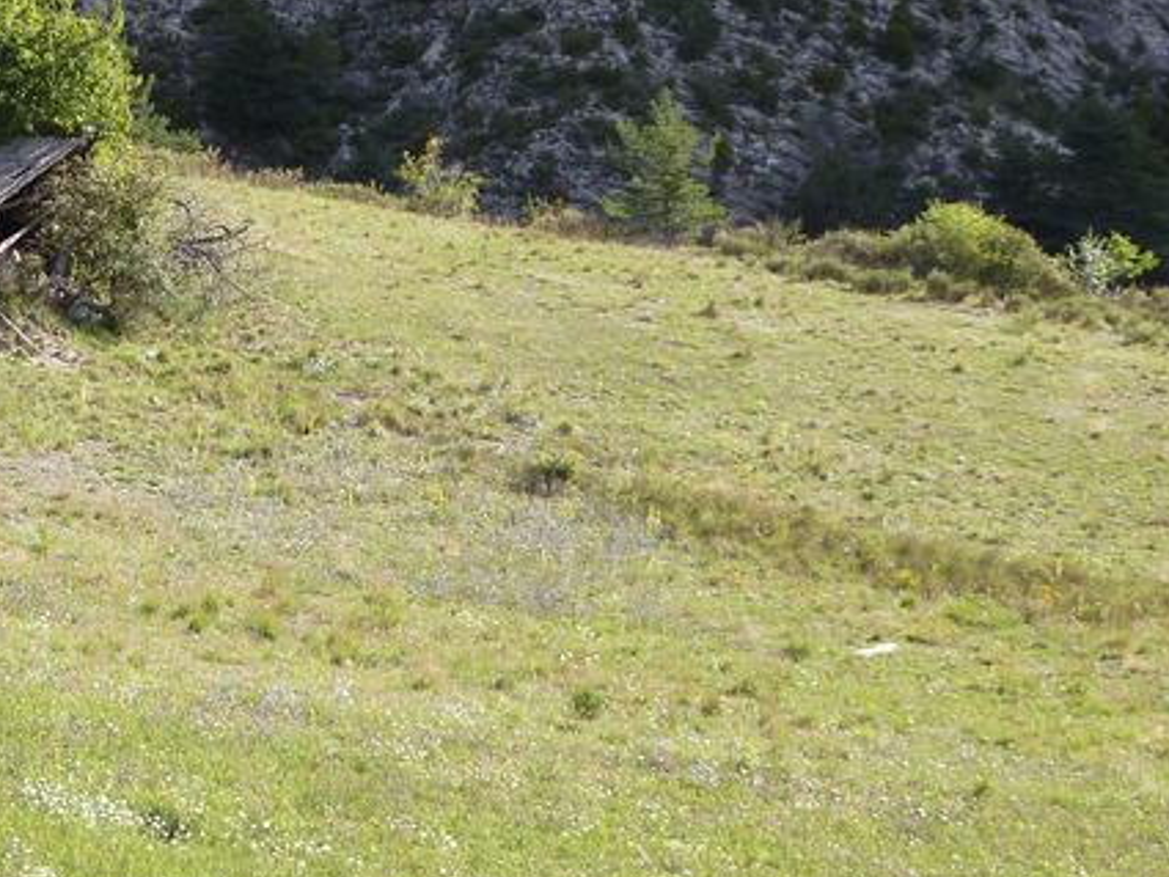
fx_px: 3750
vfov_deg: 13.3
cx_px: 118
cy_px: 154
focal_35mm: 111
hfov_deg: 17.5
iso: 80
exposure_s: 1/160
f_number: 3.9
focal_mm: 9.7
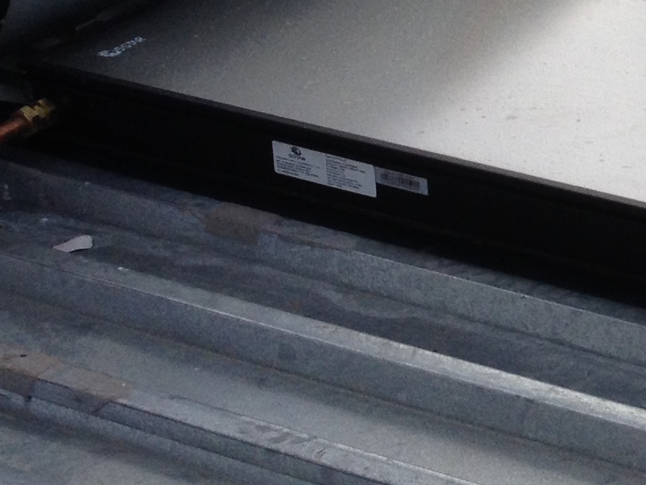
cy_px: 96
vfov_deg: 10.6
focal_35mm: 140
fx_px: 2613
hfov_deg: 13.1
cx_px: 1052
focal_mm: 4.28
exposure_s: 1/2404
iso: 50
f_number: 2.4
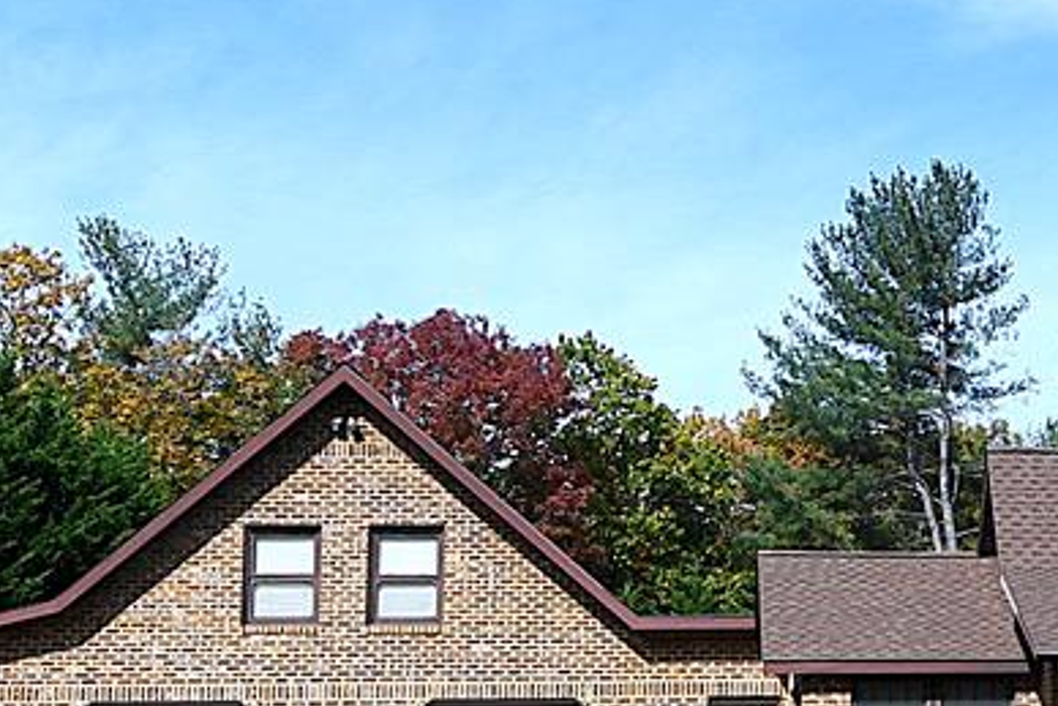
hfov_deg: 20.5
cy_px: 446
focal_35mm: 95
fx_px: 2793
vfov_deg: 14.4
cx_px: 1151
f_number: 9
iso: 100
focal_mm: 12
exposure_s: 1/320
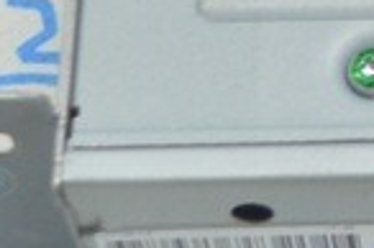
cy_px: -247
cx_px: 807
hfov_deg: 6.1
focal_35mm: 326
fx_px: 3378
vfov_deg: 4.2
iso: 400
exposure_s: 1/20
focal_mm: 31
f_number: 5.6
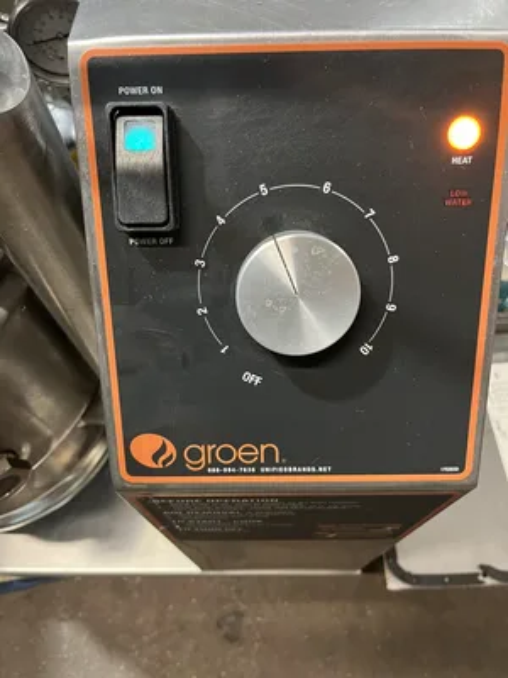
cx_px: 254
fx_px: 509
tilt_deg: -61.7
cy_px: 339
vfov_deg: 67.3
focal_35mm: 26
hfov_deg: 53.1
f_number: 1.6
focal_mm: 5.1
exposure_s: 1/40
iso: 640
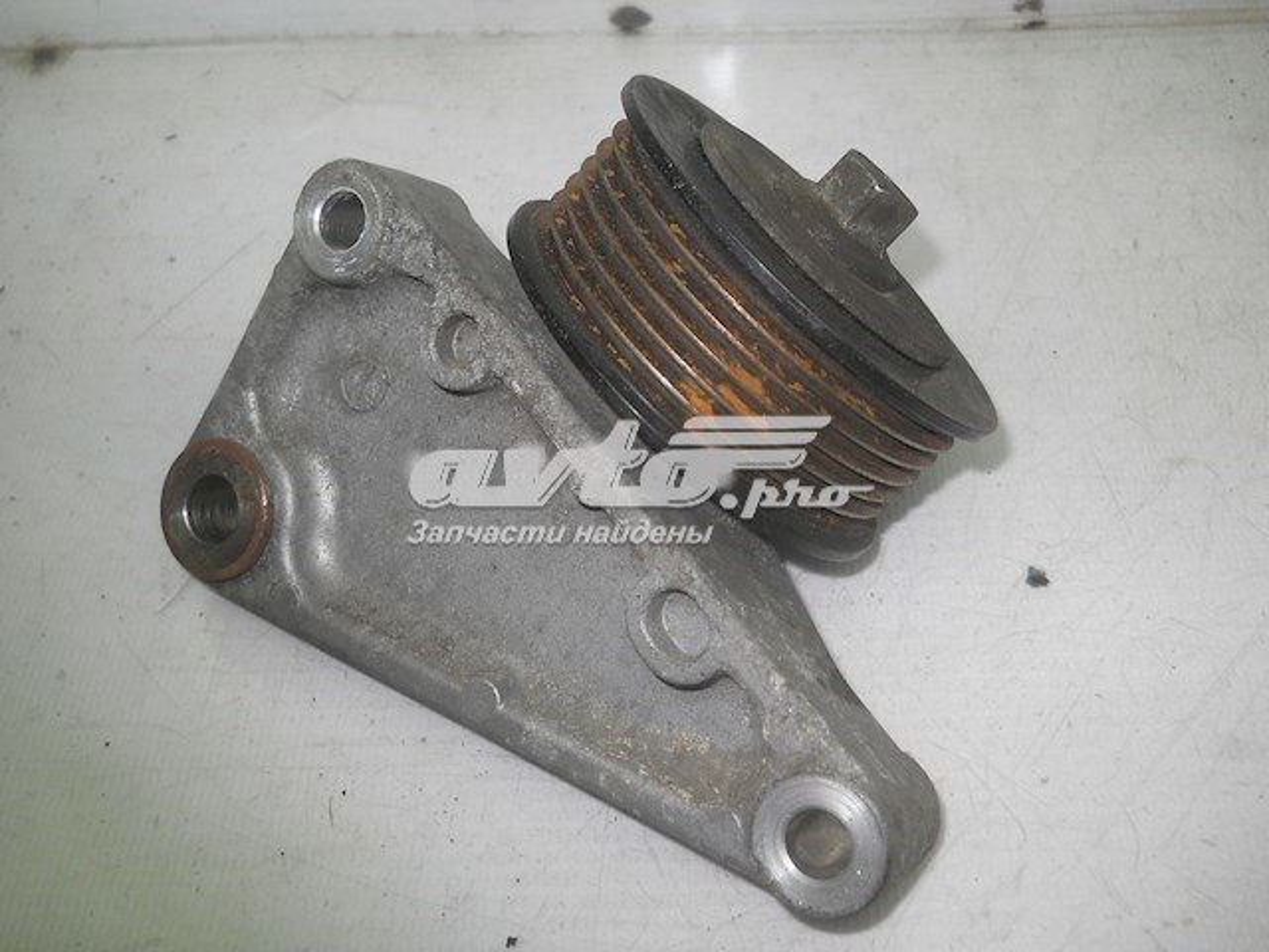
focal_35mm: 41
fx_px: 1503
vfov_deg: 35.1
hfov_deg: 45.8
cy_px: 476
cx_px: 634
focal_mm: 6.72
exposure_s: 1/30
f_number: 5.5
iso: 80
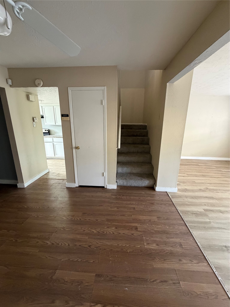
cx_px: 115
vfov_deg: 102.1
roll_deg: -0.9
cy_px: 154
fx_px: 124
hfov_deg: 85.7
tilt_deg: -14.2
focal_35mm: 14
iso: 500
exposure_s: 1/60
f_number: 2.2
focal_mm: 2.22
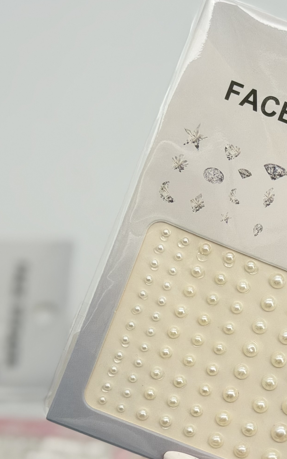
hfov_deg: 12.5
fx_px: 1302
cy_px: 297
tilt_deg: -56.4
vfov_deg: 20.0
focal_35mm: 104
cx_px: 276
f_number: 1.78
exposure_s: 1/726
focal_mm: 6.76
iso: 64
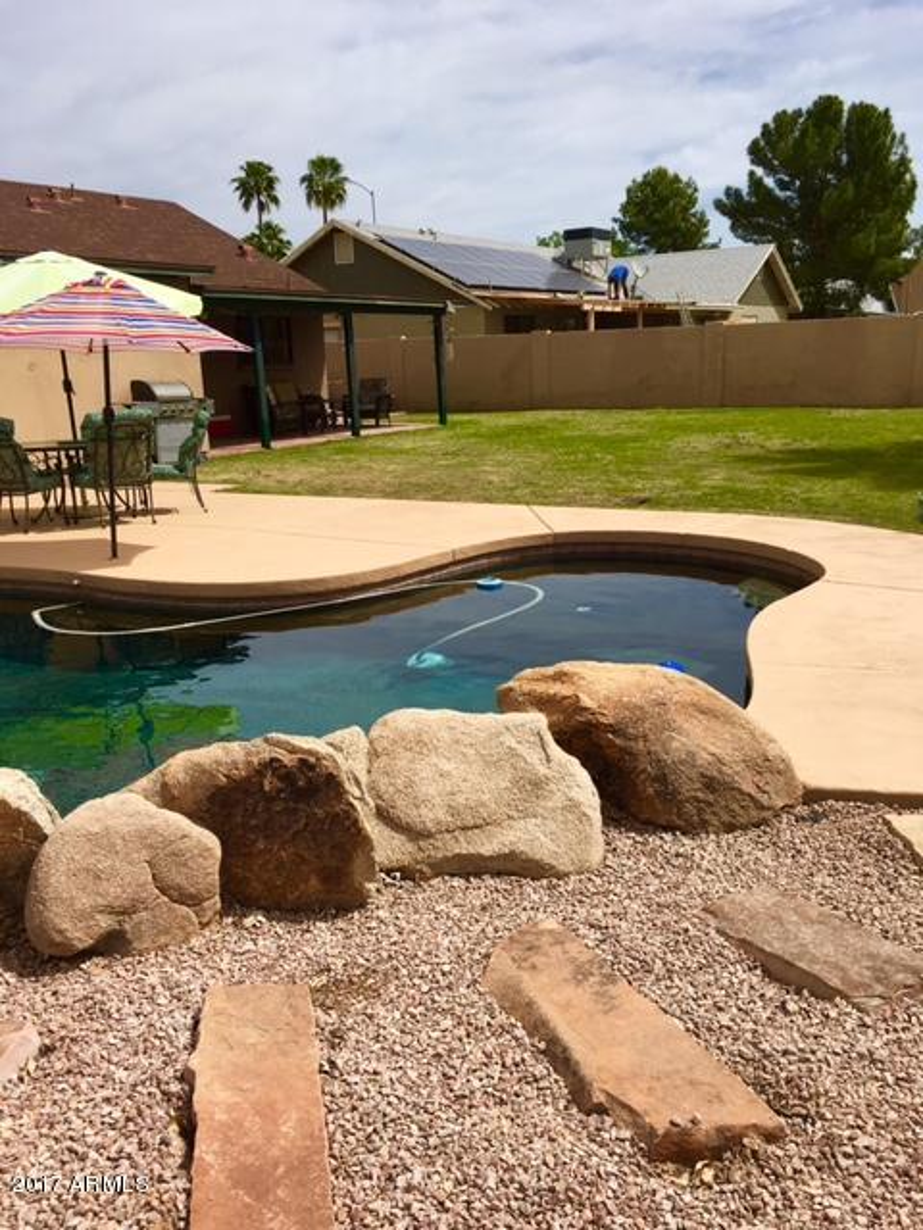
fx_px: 1031
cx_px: 462
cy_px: 615
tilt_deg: -13.4
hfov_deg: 48.2
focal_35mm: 29
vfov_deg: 61.7
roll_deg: +1.7
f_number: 2.2
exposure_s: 1/2481
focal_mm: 4.15
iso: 25
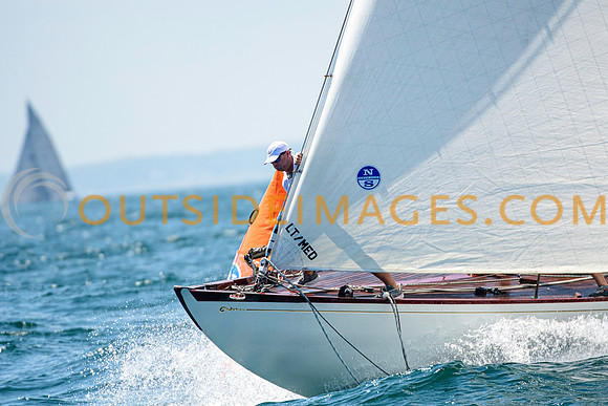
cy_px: 203
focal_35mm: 600
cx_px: 304
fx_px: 10135
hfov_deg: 3.4
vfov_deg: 2.3
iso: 400
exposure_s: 1/2500
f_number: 5
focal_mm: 400
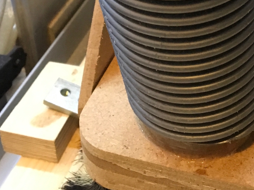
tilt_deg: -29.1
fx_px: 514
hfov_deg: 27.6
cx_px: 168
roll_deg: +2.1
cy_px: -35
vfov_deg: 19.8
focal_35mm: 70
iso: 320
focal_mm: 4.15
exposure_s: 1/17
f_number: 2.2
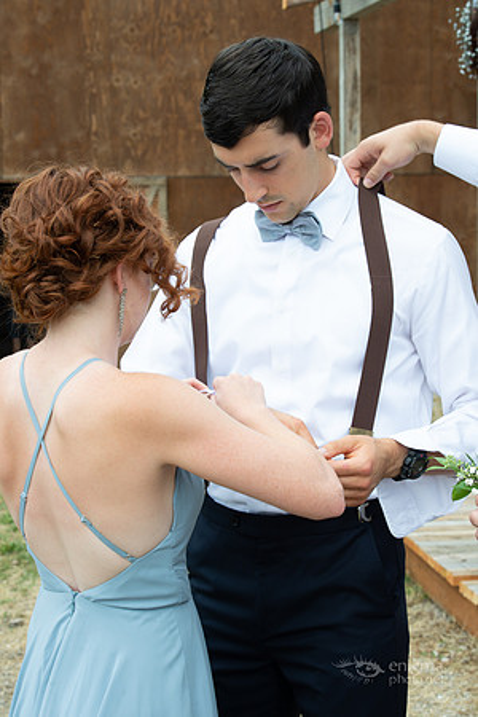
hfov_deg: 16.1
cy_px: 358
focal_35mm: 85
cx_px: 239
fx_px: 1693
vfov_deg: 23.9
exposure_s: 1/125
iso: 400
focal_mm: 85
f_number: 13
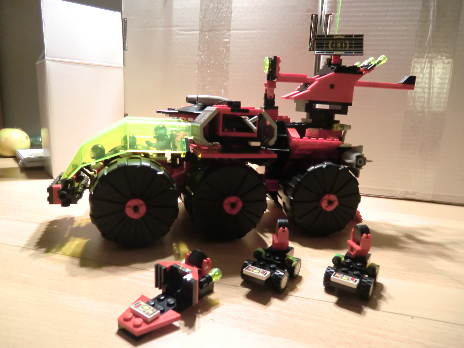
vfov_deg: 56.8
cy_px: 174
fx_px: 322
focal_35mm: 24
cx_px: 232
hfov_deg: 71.6
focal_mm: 4.3
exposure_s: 1/20
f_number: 3.2
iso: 800
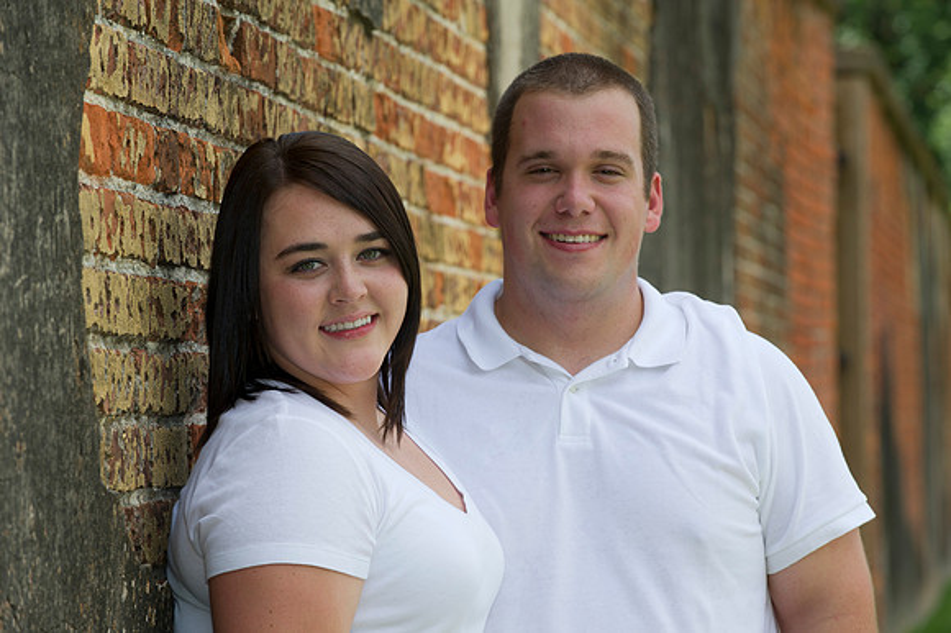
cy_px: 316
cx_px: 476
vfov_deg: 8.1
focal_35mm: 170
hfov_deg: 12.1
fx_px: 4488
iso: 200
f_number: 7.1
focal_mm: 170
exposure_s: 1/125
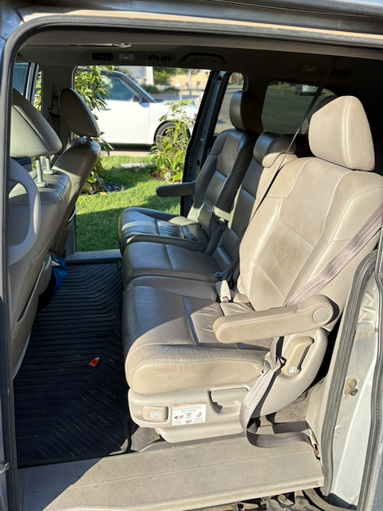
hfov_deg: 53.1
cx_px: 192
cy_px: 256
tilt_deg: -24.9
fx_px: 384
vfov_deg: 67.3
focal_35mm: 26
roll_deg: +1.4
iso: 64
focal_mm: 5.96
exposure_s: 1/586
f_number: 1.6
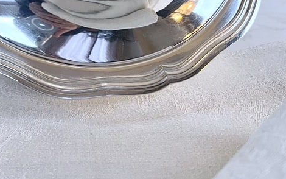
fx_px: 468
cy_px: -51
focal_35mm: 60
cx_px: 70
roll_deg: +1.1
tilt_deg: -12.7
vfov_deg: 19.9
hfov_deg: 33.3
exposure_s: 1/50
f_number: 1.5
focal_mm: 5.7
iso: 200
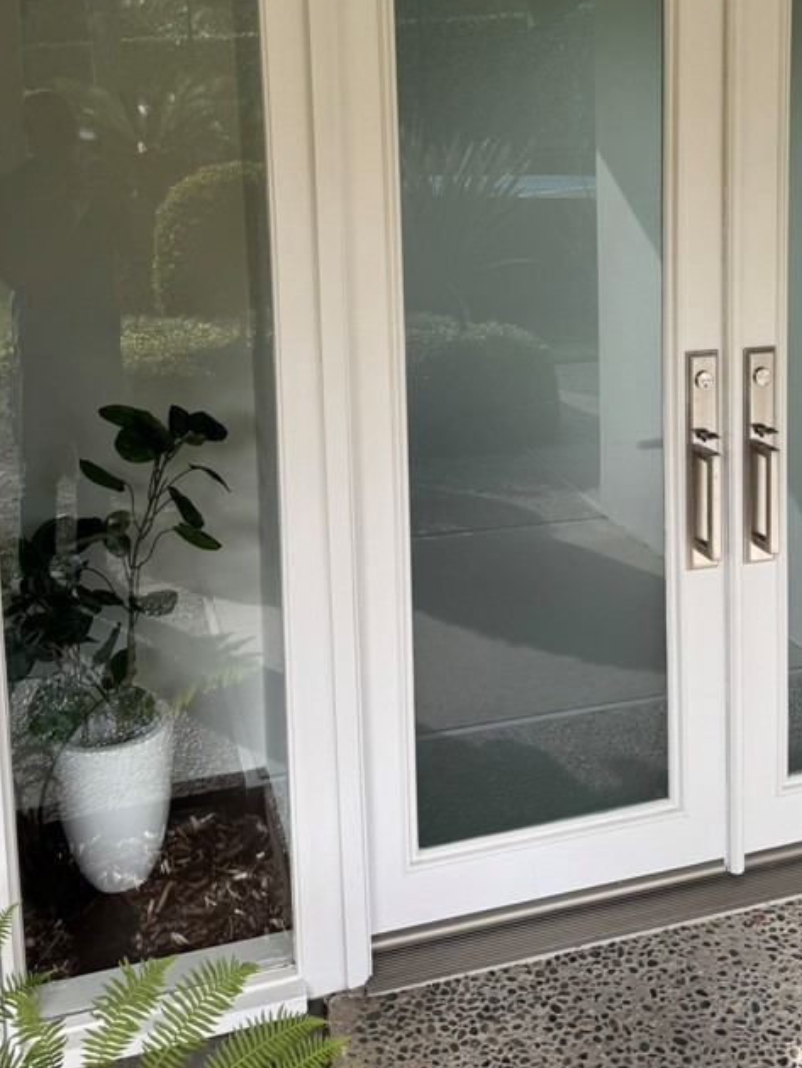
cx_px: 514
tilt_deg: -8.8
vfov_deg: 46.3
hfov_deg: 36.6
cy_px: 281
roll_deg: +1.7
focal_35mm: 39
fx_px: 1204
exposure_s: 1/582
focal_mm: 6.76
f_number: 1.78
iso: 80
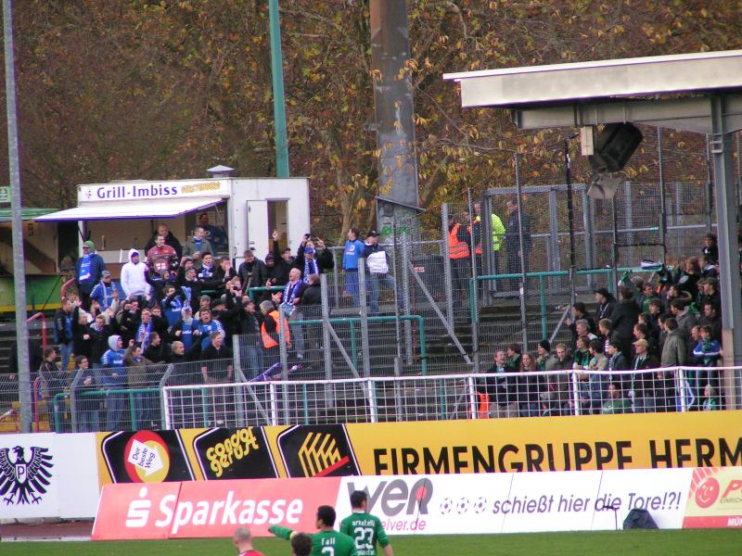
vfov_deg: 3.9
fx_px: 8145
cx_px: 371
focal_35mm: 380
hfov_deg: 5.2
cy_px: 278
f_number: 3.5
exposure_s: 1/200
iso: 200
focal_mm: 58
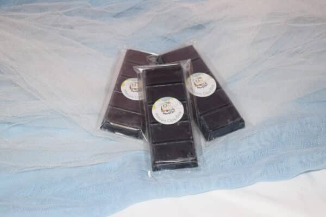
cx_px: 163
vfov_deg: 18.9
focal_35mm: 72
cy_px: 108
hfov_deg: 28.1
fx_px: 652
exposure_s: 1/60
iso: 1250
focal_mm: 48
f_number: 5.3
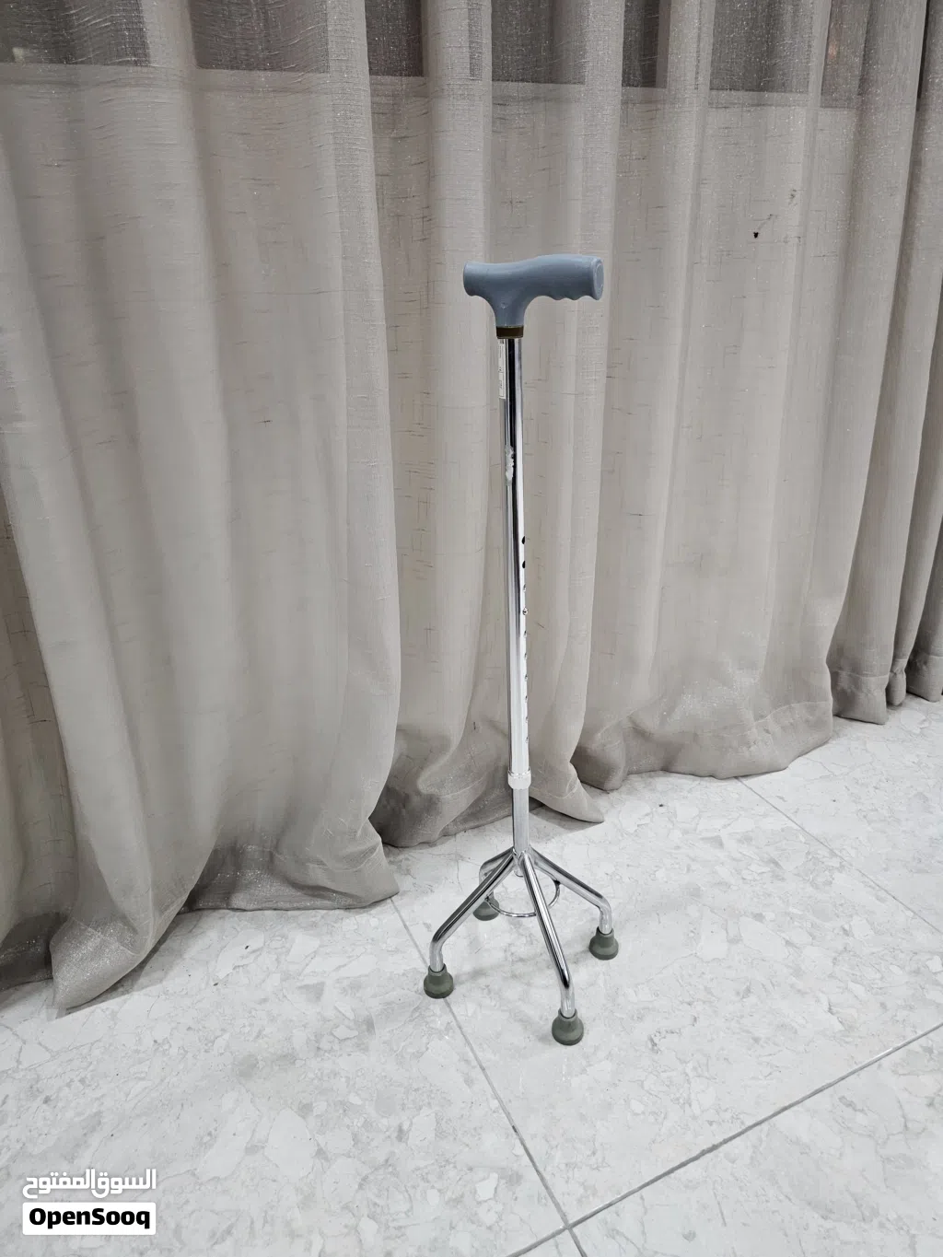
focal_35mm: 23
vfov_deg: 73.9
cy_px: 628
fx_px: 835
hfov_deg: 58.9
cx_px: 472
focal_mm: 6.3
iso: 1000
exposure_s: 1/120
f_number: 1.7
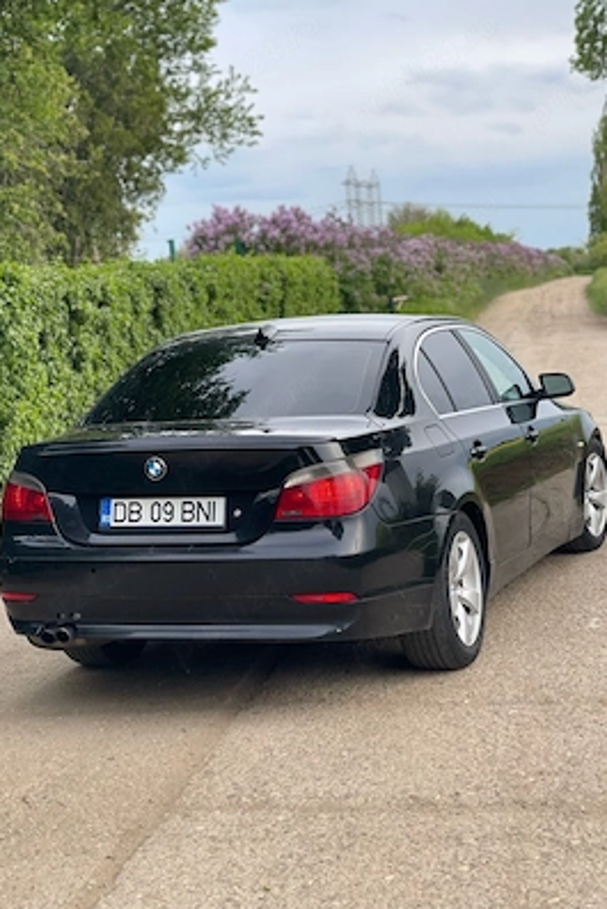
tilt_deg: -6.3
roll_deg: +4.7
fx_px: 1693
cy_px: 456
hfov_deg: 20.3
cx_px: 291
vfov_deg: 30.1
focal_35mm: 67
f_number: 2.2
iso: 25
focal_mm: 7.5
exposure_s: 1/182
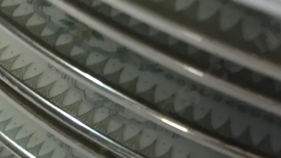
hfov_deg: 30.1
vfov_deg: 16.8
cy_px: 201
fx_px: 507
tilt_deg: -58.6
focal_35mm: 68
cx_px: 47
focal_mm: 4.15
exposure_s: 1/17
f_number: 2.2
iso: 80
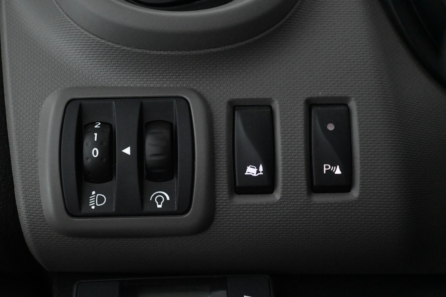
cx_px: 223
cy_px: 148
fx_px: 669
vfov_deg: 25.1
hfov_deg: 36.9
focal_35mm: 54
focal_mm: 36
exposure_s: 1/100
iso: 10000
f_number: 6.3
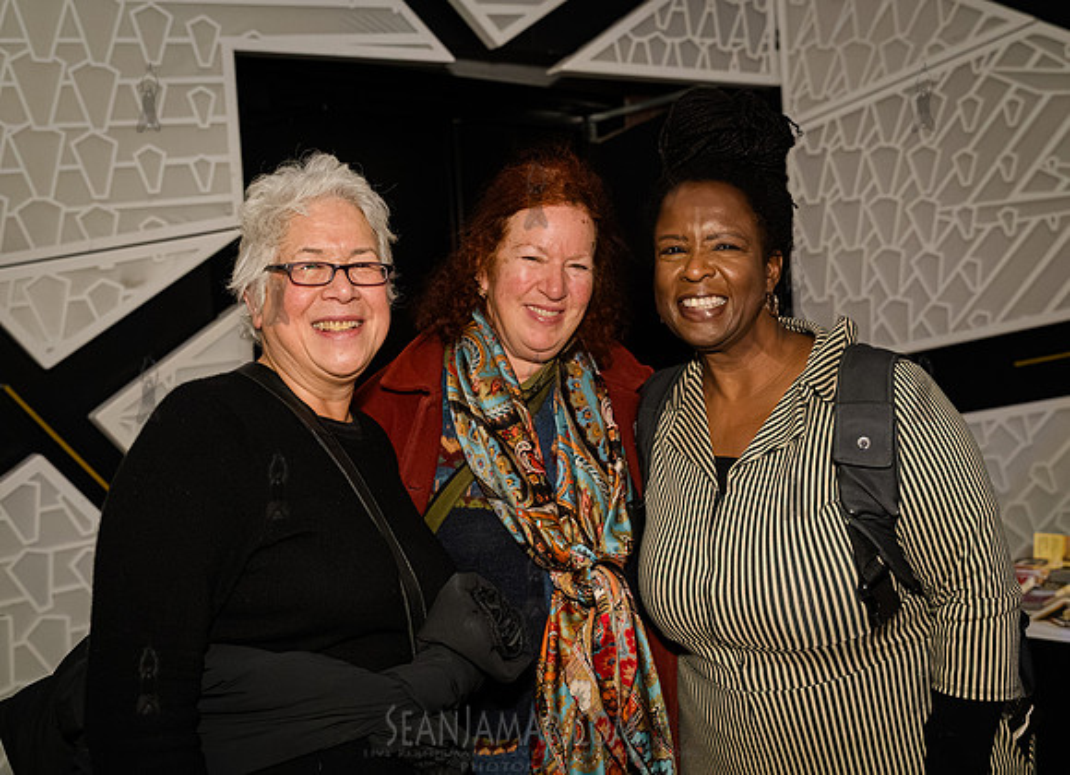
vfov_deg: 33.7
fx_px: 1276
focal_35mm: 42
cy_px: 338
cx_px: 531
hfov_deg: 45.5
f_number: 3.5
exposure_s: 1/400
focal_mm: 35
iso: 10000
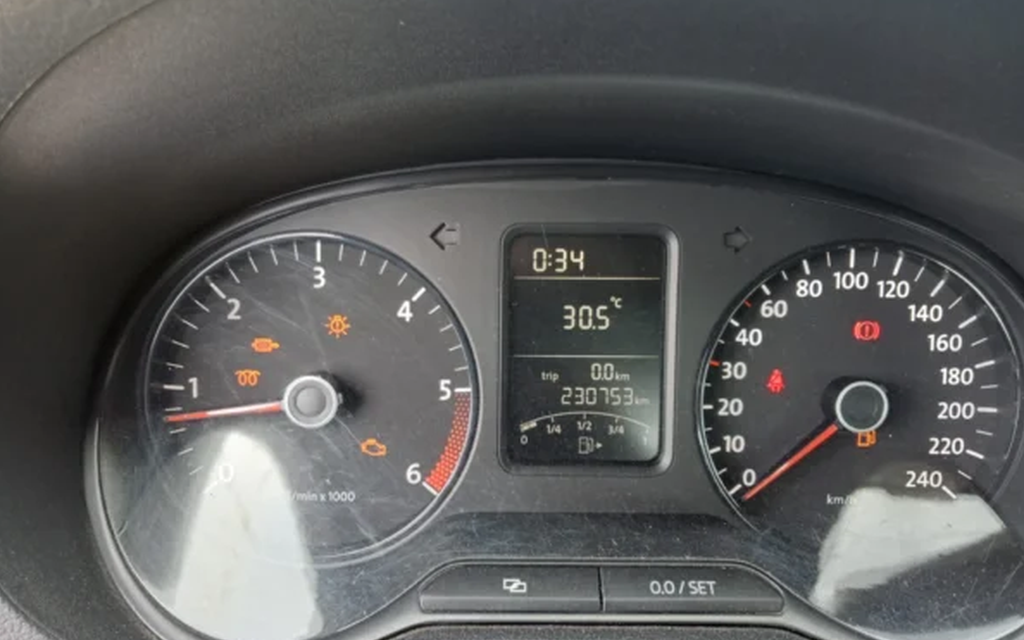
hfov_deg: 62.9
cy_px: 350
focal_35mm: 30
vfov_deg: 41.8
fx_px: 837
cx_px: 514
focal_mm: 3.46
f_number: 2.2
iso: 172
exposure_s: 1/33.3
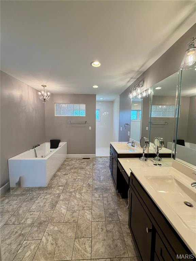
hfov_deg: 85.7
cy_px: 130
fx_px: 106
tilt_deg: -4.8
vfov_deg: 102.1
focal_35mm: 14
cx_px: 98
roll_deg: -0.5
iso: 160
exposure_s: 1/120
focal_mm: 2.22
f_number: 2.2
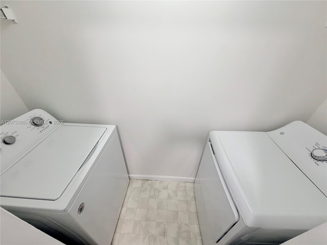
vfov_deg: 85.7
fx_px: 132
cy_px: 122
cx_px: 164
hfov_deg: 102.1
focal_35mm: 14
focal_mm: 2.22
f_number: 2.2
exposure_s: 1/120
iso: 250
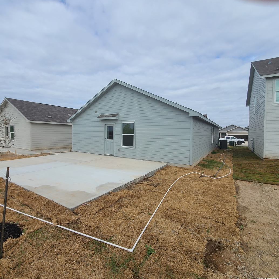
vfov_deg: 87.4
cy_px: 136
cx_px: 121
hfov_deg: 86.9
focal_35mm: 16
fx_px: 146
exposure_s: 1/1632
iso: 50
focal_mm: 2.2
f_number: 2.2
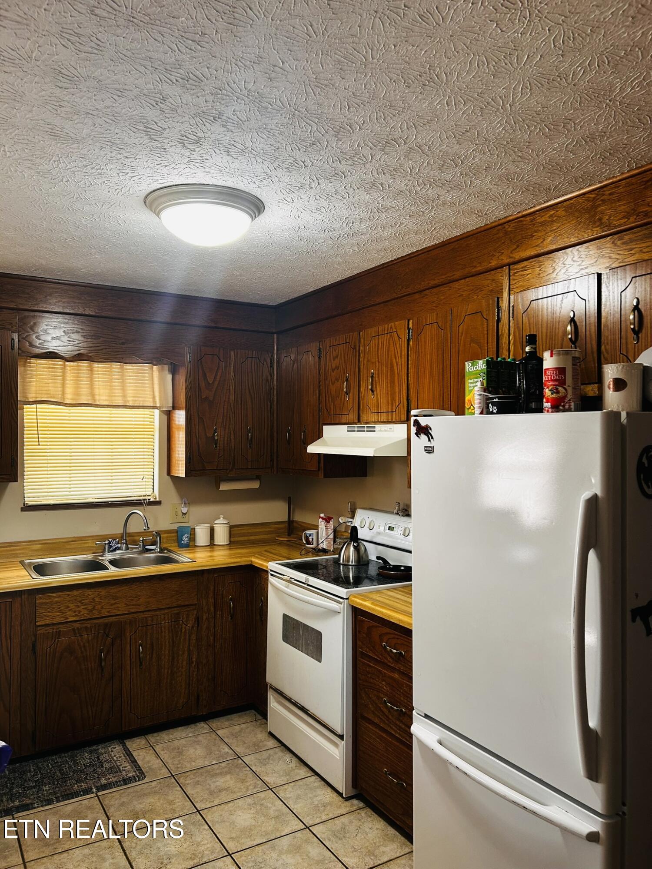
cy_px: 434
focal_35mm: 26
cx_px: 326
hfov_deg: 53.1
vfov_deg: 67.3
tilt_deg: -1.7
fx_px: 653
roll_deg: -0.5
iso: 100
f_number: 1.5
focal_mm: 5.7
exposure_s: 1/60
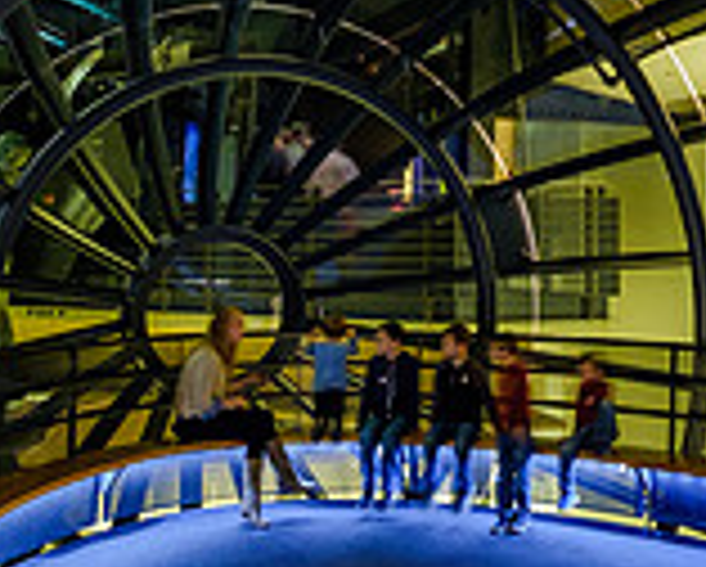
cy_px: 71
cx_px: 560
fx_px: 1109
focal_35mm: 53
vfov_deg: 27.7
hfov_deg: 34.3
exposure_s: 2.6
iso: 200
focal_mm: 10
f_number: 4
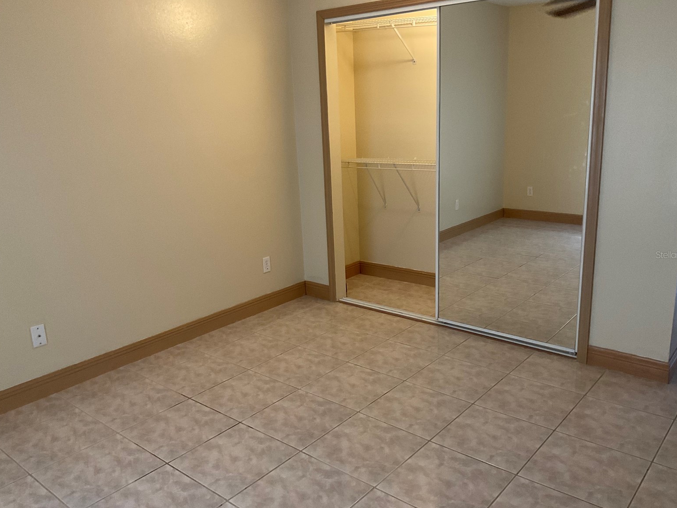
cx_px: 347
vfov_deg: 46.8
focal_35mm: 30
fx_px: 587
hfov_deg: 60.0
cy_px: 254
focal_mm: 3
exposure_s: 1/40
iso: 200
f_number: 1.8
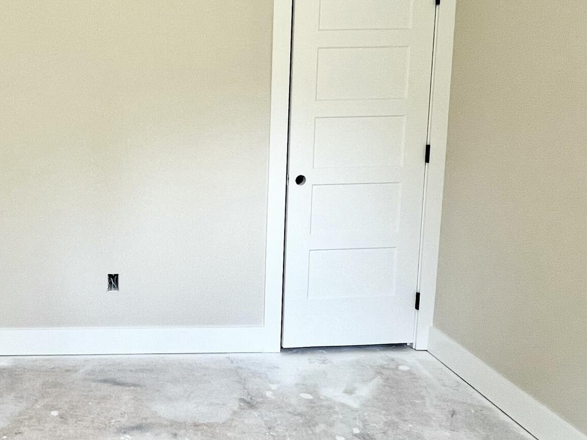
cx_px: 70
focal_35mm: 34
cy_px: 145
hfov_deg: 48.8
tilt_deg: -8.1
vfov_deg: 41.2
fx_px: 576
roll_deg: +1.7
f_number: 1.8
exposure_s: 1/99
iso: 64
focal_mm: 1.57
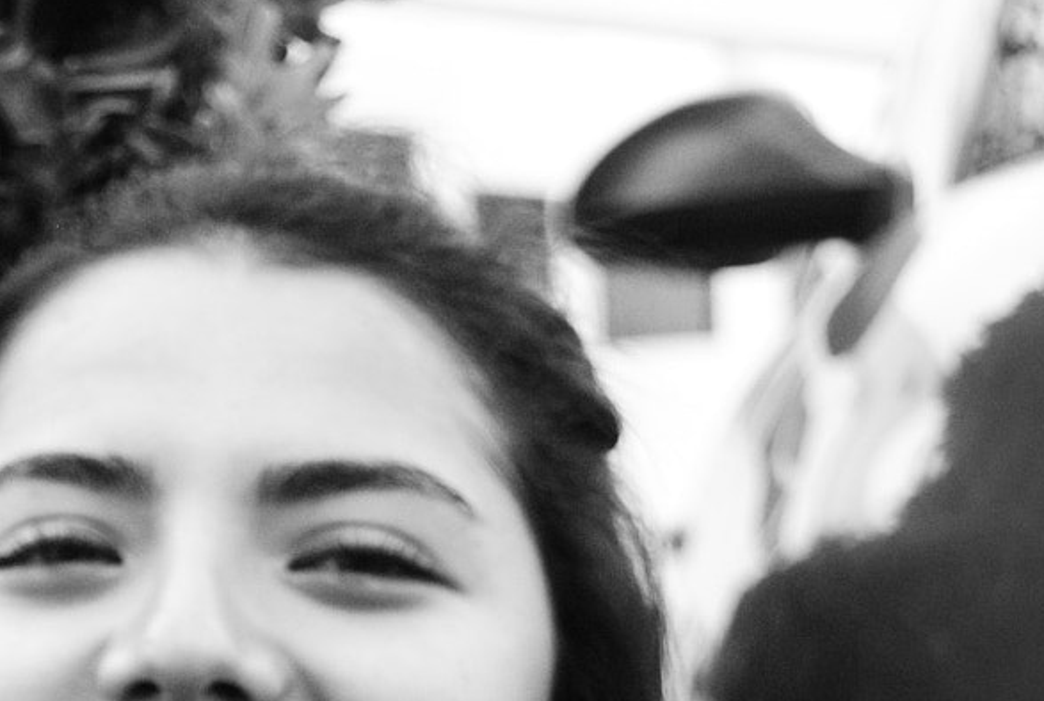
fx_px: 4039
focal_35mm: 139
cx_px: -213
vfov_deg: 9.8
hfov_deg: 14.3
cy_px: 874
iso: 800
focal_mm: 34
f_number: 5
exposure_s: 1/800
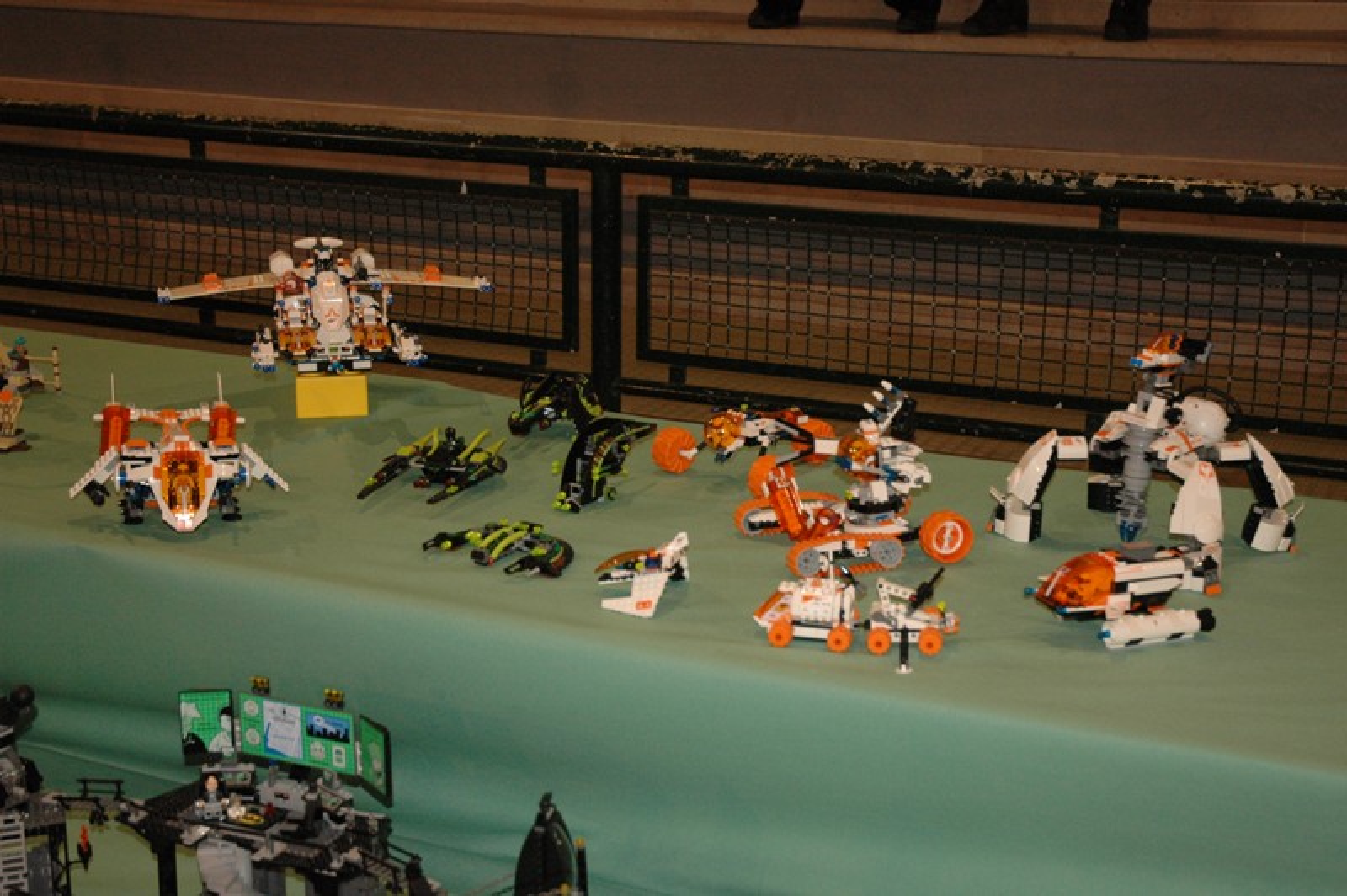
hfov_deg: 37.9
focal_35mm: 52
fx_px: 1963
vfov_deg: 25.7
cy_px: 448
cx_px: 674
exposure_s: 1/60
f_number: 4.2
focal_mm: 35
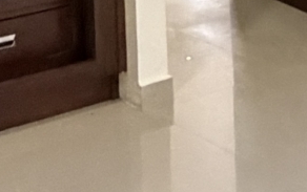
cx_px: 52
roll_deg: +1.7
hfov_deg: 15.9
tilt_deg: +1.3
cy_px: -335
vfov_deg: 8.7
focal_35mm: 130
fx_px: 1089
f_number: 2.2
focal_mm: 2.22
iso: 1000
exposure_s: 1/60
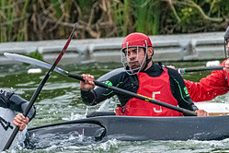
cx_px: 29
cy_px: 120
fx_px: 7779
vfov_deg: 1.1
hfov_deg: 1.7
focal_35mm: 1223
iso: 5000
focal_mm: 400
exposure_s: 1/2000
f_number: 5.6
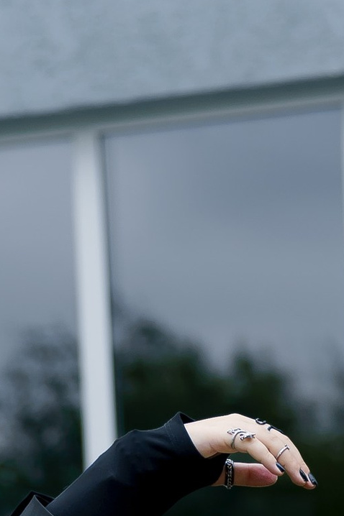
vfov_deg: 6.4
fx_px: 4376
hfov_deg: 4.5
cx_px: 440
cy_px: 1246
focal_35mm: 305
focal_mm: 57
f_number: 2.8
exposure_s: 1/125
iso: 250
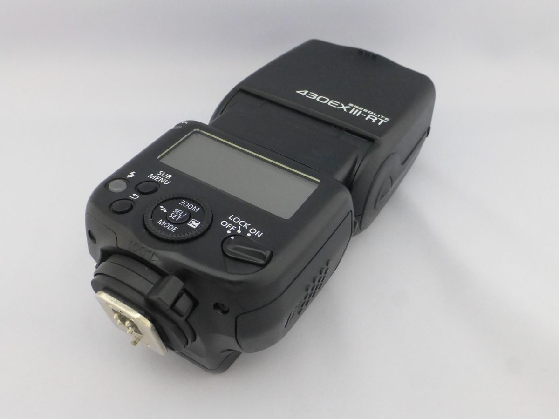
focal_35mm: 34
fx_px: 549
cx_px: 280
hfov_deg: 54.0
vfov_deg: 41.8
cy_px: 210
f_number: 3.7
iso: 800
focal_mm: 6.1
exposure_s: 1/80
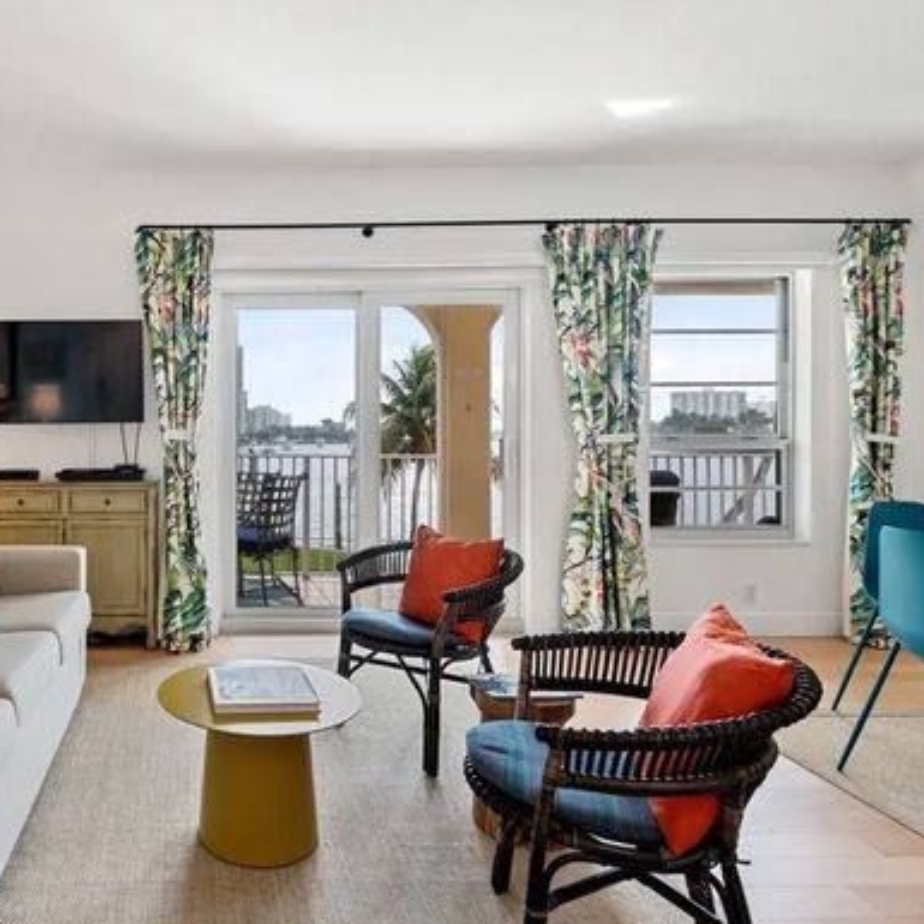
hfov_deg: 60.3
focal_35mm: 24
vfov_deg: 65.0
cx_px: 197
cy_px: 433
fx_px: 725
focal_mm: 17
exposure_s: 1/13
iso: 250
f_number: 8
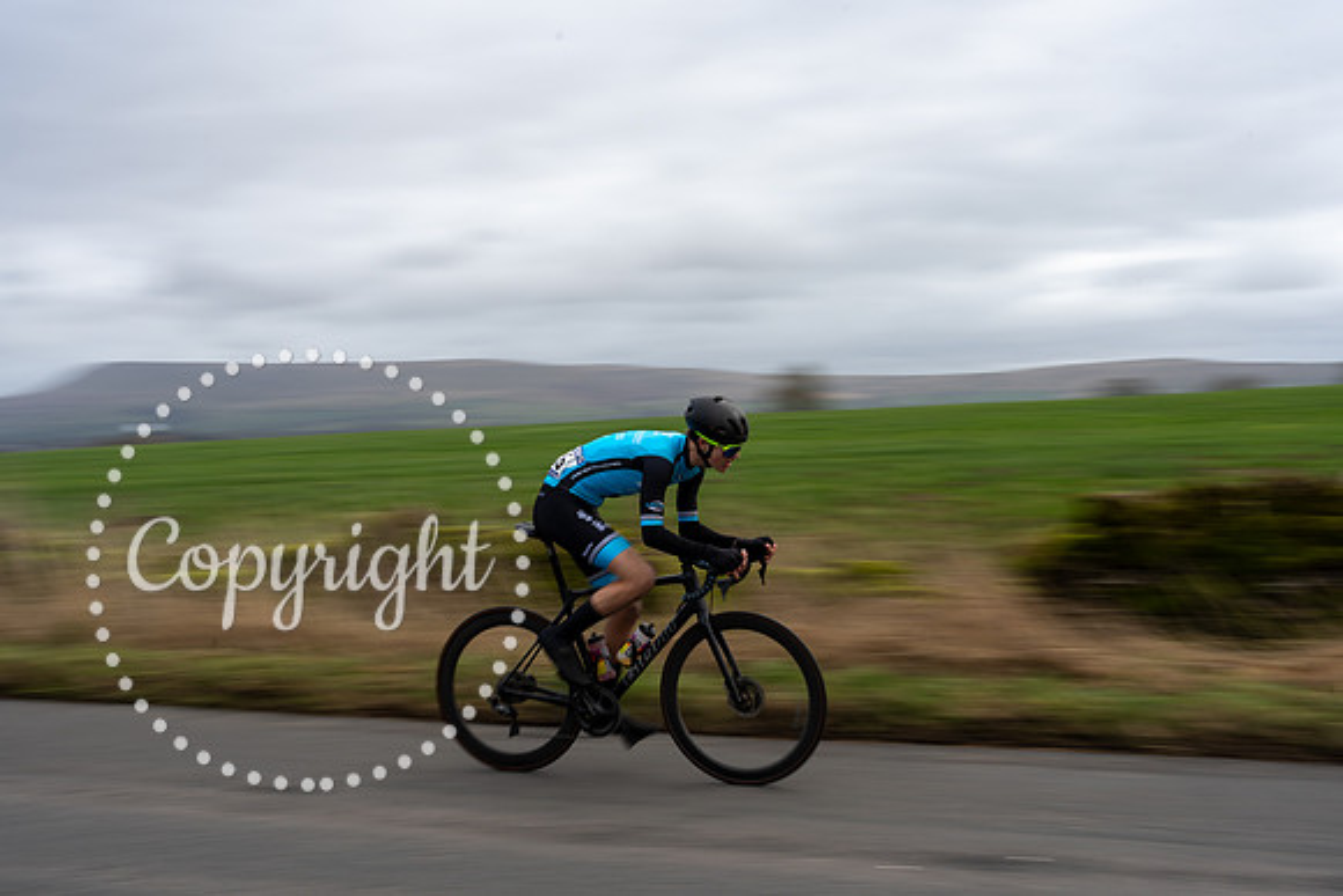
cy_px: 448
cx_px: 672
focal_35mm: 44
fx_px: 1642
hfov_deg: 44.5
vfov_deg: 30.5
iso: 80
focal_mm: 44
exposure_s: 1/40
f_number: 14
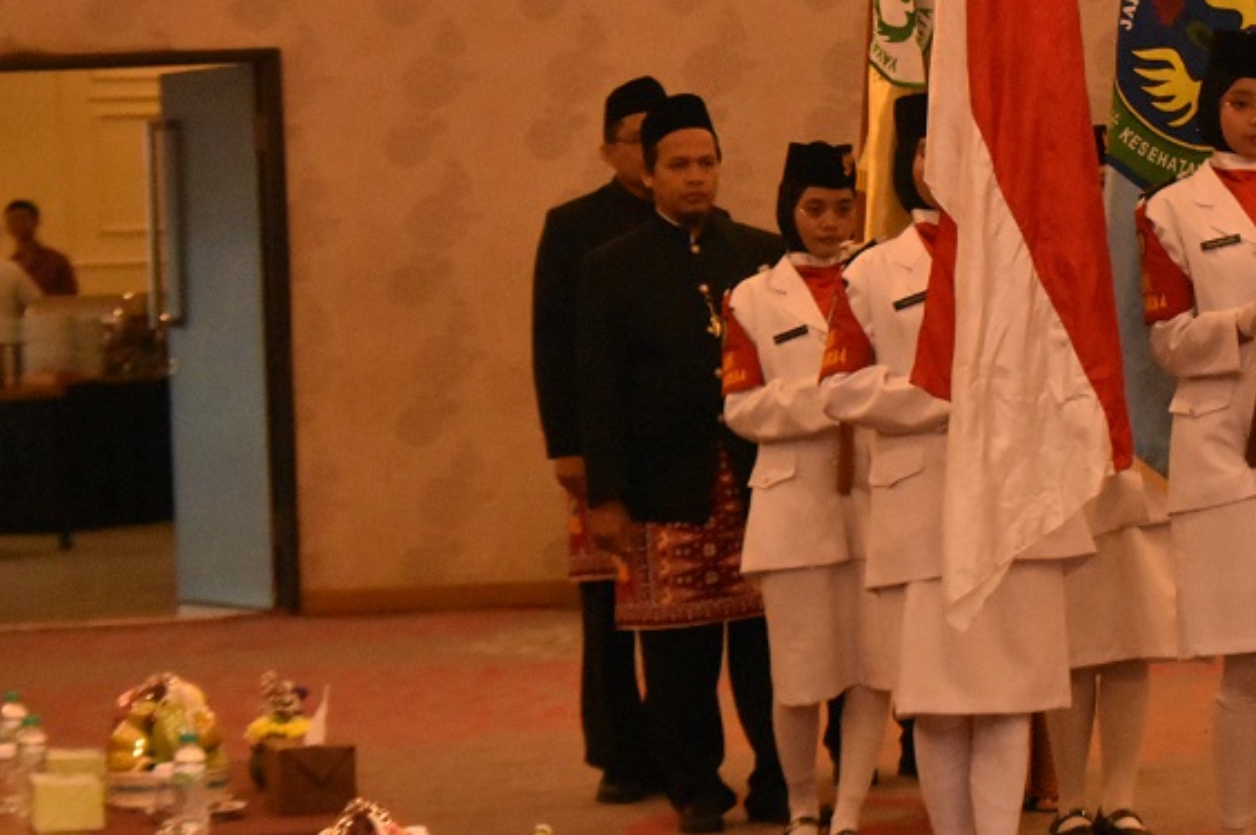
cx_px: 953
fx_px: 5225
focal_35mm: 150
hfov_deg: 13.7
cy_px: 191
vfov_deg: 9.1
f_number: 8
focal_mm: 55
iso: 6400
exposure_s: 1/125
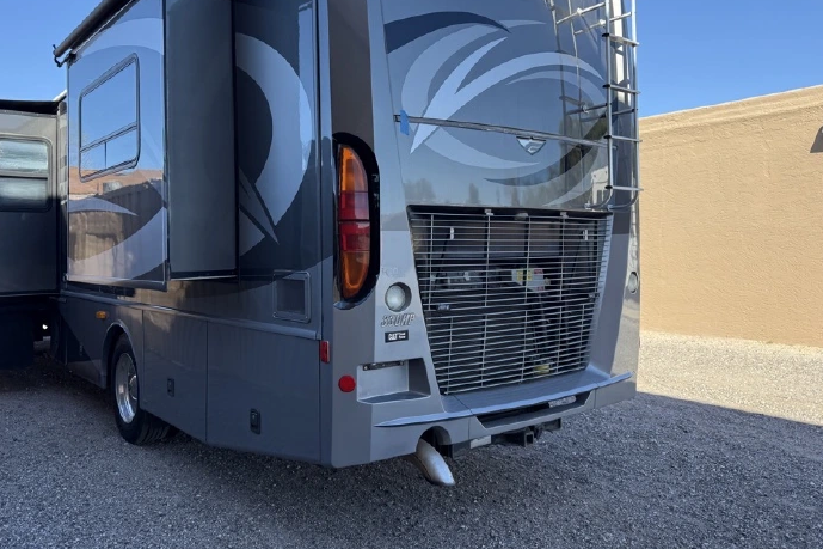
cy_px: 236
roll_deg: +0.1
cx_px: 391
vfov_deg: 44.8
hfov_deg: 63.6
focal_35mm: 29
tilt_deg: +3.0
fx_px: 663
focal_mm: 6.76
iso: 100
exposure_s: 1/1522
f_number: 1.78
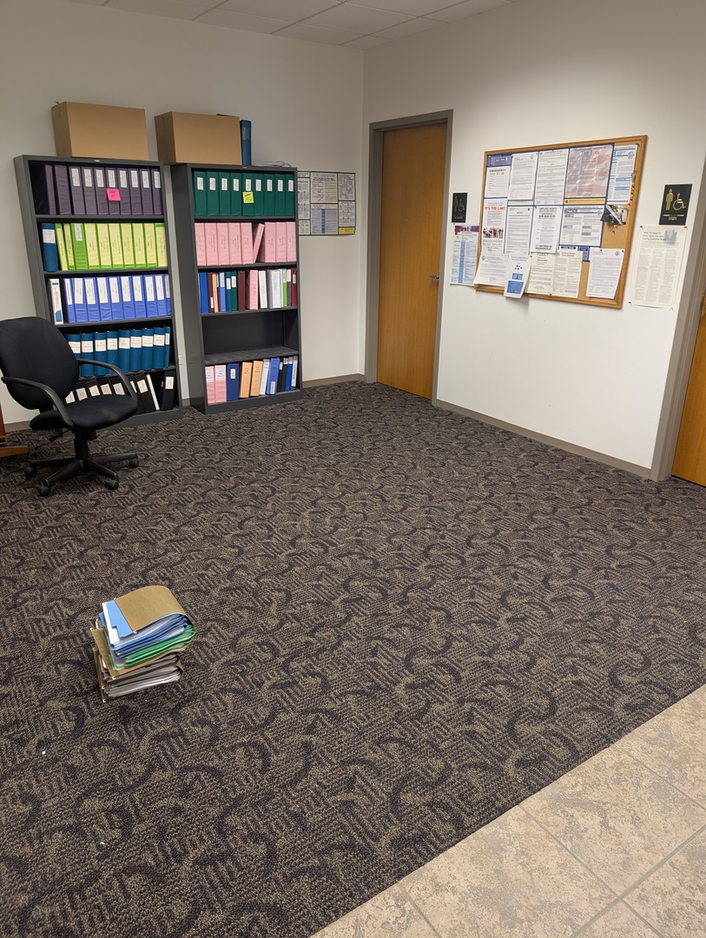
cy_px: 469
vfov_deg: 71.5
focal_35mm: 24
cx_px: 353
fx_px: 651
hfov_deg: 56.9
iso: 86
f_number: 1.68
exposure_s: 1/30
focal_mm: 6.9
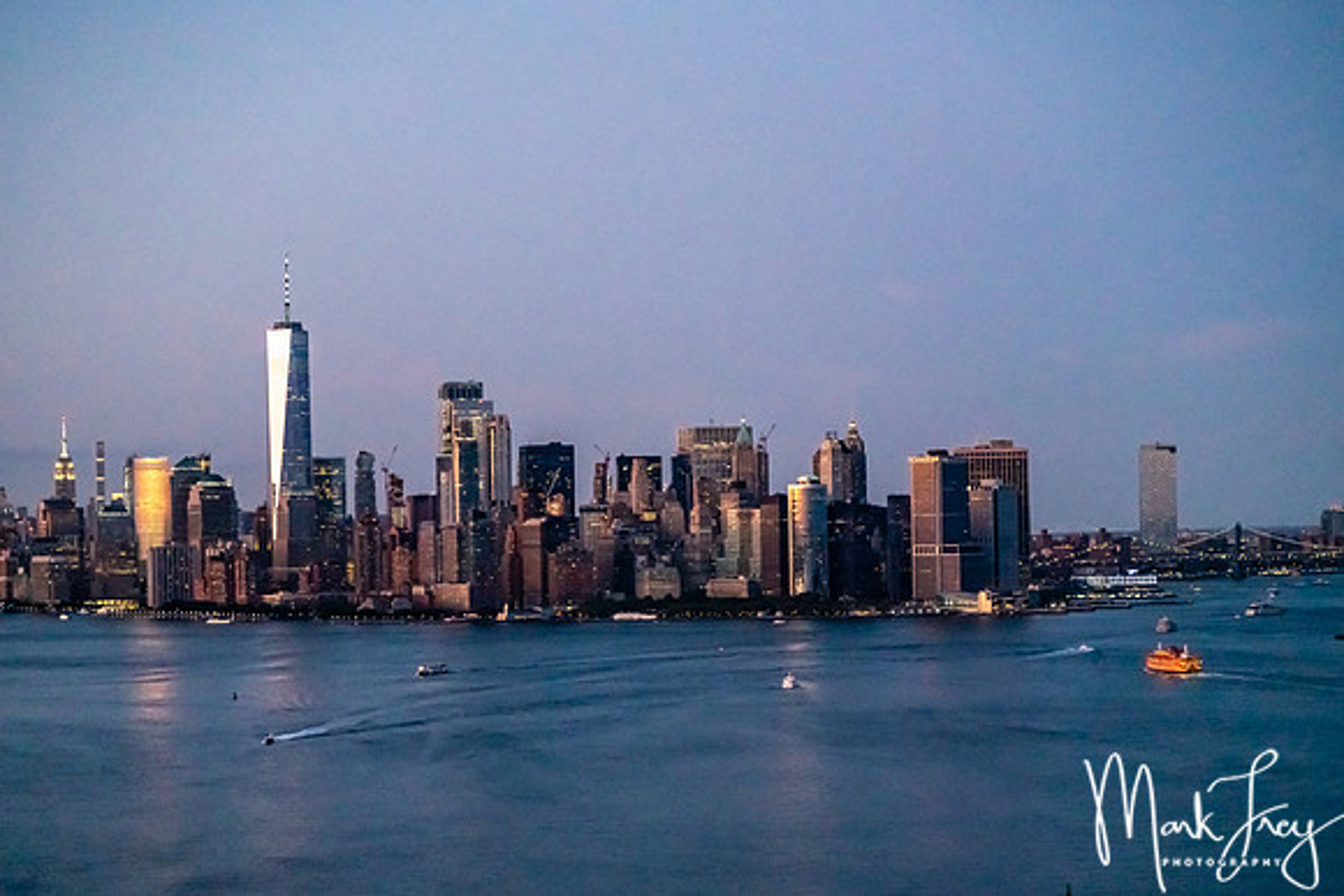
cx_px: 672
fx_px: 3195
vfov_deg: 16.0
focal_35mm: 86
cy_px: 448
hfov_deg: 23.8
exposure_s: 1/1000
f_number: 2.8
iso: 8000
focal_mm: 75
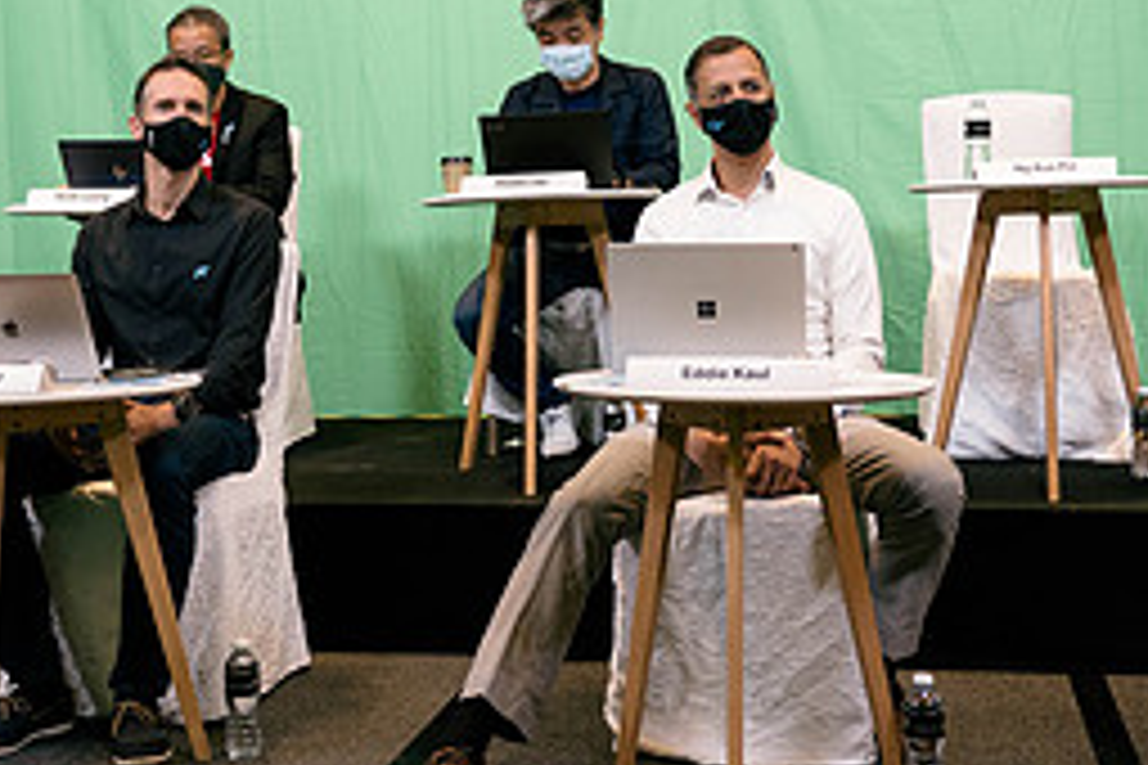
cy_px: 236
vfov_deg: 25.8
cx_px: 513
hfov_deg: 38.1
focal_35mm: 52
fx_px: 1658
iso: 400
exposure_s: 1/160
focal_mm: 11
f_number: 2
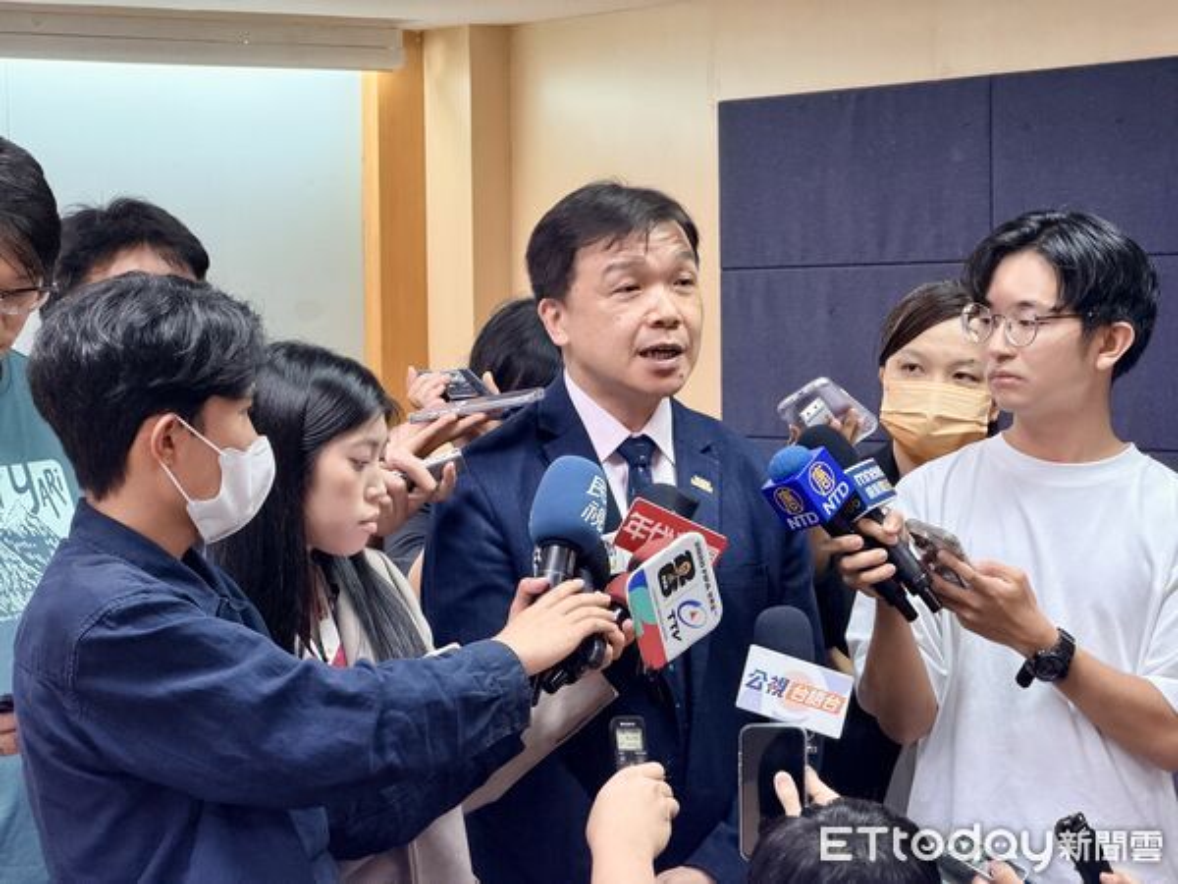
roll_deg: +0.9
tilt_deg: -4.0
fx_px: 3403
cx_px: 589
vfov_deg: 14.8
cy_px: 442
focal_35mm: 100
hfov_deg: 19.6
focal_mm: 16.89
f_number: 2.8
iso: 500
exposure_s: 1/60
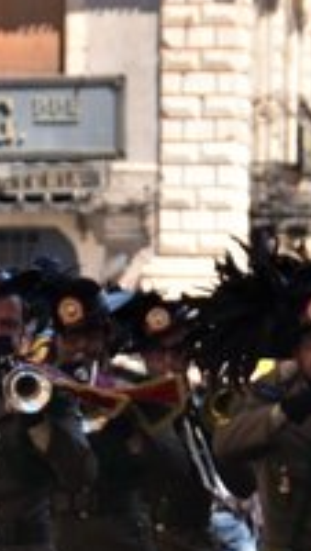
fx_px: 6869
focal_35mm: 470
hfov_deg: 2.6
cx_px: -61
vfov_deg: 4.6
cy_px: 614
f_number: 6.3
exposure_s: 1/250
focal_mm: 75
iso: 320
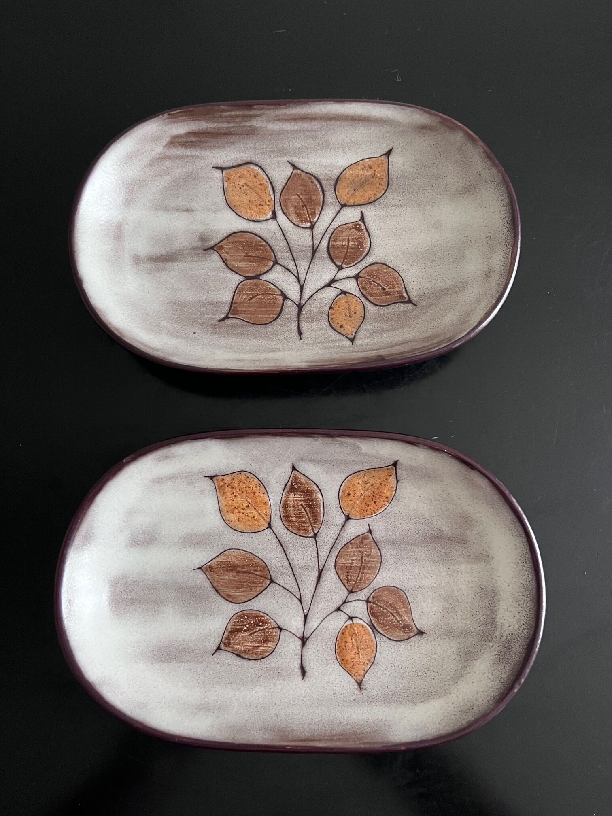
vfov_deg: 67.3
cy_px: 408
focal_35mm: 26
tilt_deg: -81.2
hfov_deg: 53.1
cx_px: 306
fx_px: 613
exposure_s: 1/40
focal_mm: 5.1
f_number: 1.6
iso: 640
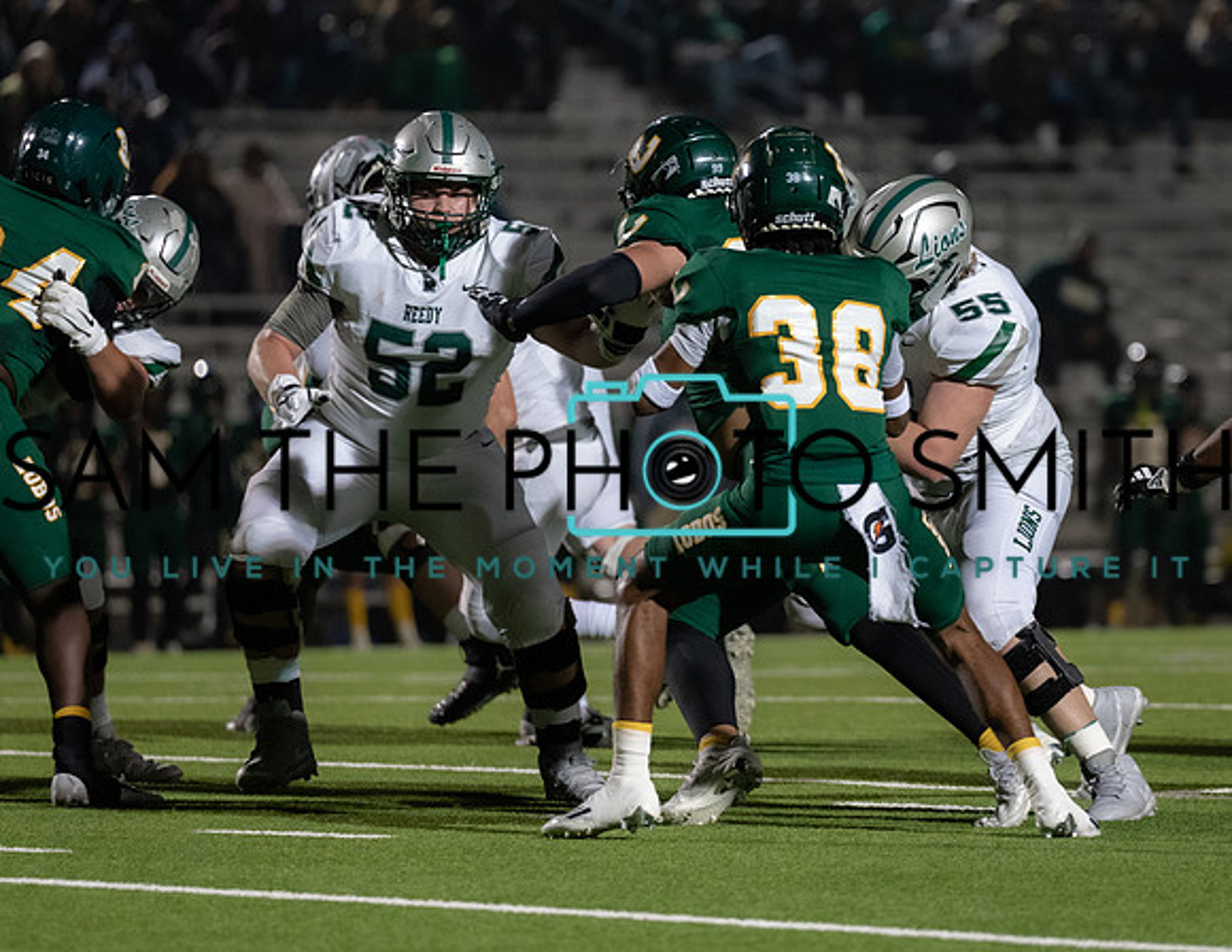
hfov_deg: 5.9
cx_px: 849
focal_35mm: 330
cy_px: 387
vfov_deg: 4.6
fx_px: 11873
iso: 3200
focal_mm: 200
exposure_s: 1/1250
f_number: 2.8
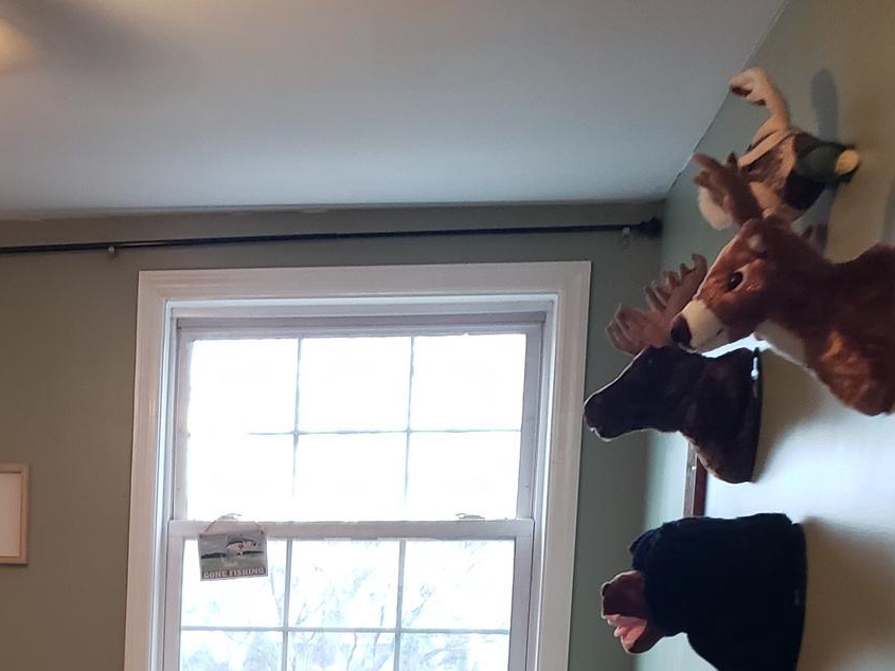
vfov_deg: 21.8
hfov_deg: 28.7
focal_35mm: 63
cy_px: 779
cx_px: -13
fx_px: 1629
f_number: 1.5
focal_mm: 4.3
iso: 320
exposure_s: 1/40
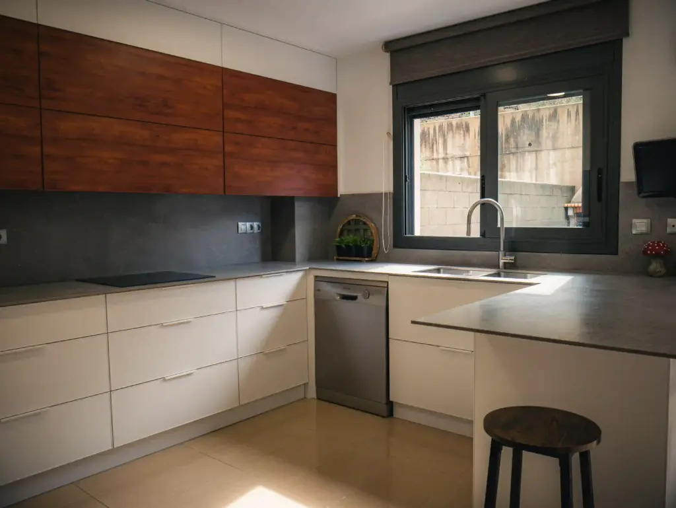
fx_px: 547
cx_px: 338
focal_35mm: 28
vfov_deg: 49.8
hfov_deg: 63.4
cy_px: 254
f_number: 7.1
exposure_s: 1/100
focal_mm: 14
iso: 1000
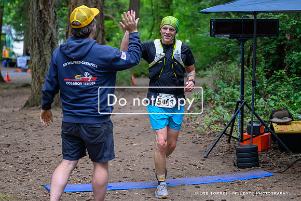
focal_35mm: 82
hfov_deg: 24.8
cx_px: 136
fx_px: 684
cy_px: 87
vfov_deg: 16.7
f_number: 2.8
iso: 2000
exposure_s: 1/640
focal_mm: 70
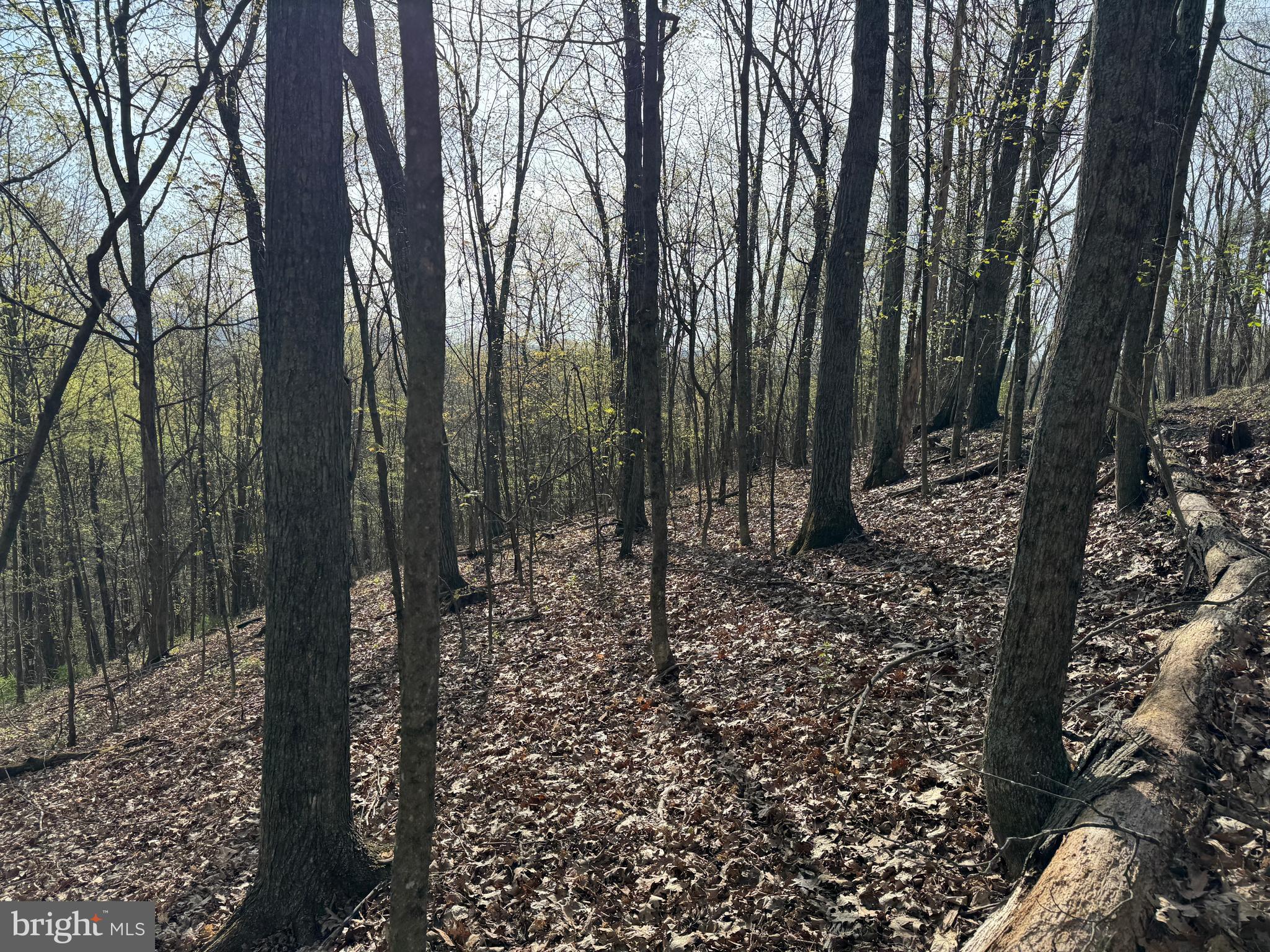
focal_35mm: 24
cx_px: 635
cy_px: 476
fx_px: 881
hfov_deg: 71.6
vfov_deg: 56.8
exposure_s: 1/1637
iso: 80
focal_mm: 6.76
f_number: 1.78
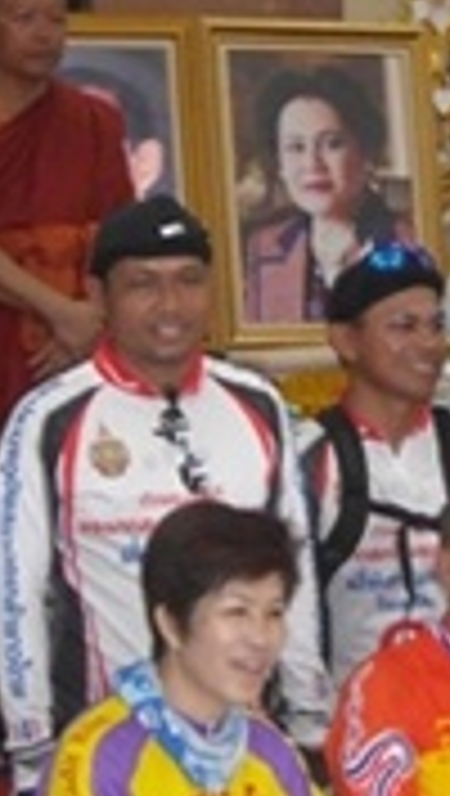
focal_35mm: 125
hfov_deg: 9.7
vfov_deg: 17.1
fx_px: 2643
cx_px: 351
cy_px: 353
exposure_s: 1/45
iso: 200
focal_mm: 5.7
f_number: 2.8
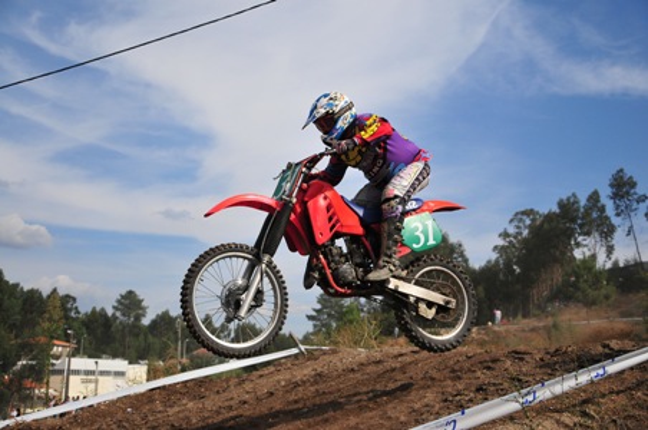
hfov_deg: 35.1
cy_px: 215
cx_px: 324
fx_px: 1025
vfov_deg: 23.7
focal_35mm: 57
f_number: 5
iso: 400
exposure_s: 1/4000
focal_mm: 38
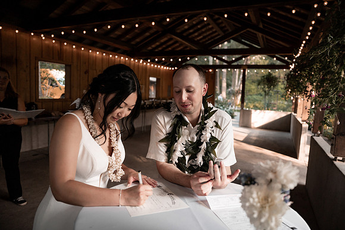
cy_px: 115
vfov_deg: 53.2
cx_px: 172
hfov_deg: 73.7
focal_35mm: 24
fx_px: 230
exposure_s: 1/400
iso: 500
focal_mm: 24
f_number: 2.8
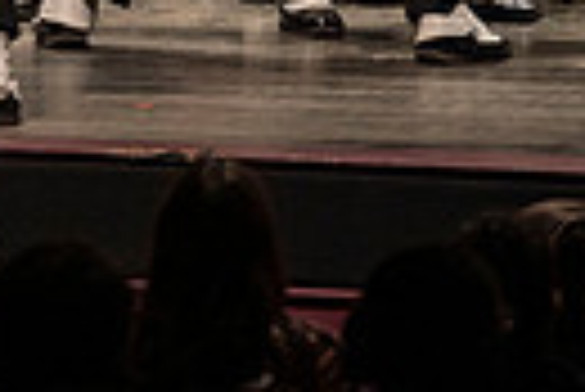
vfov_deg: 1.5
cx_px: -630
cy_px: -469
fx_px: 14511
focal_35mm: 892
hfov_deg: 2.3
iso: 1250
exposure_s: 1/500
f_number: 3.5
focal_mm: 200
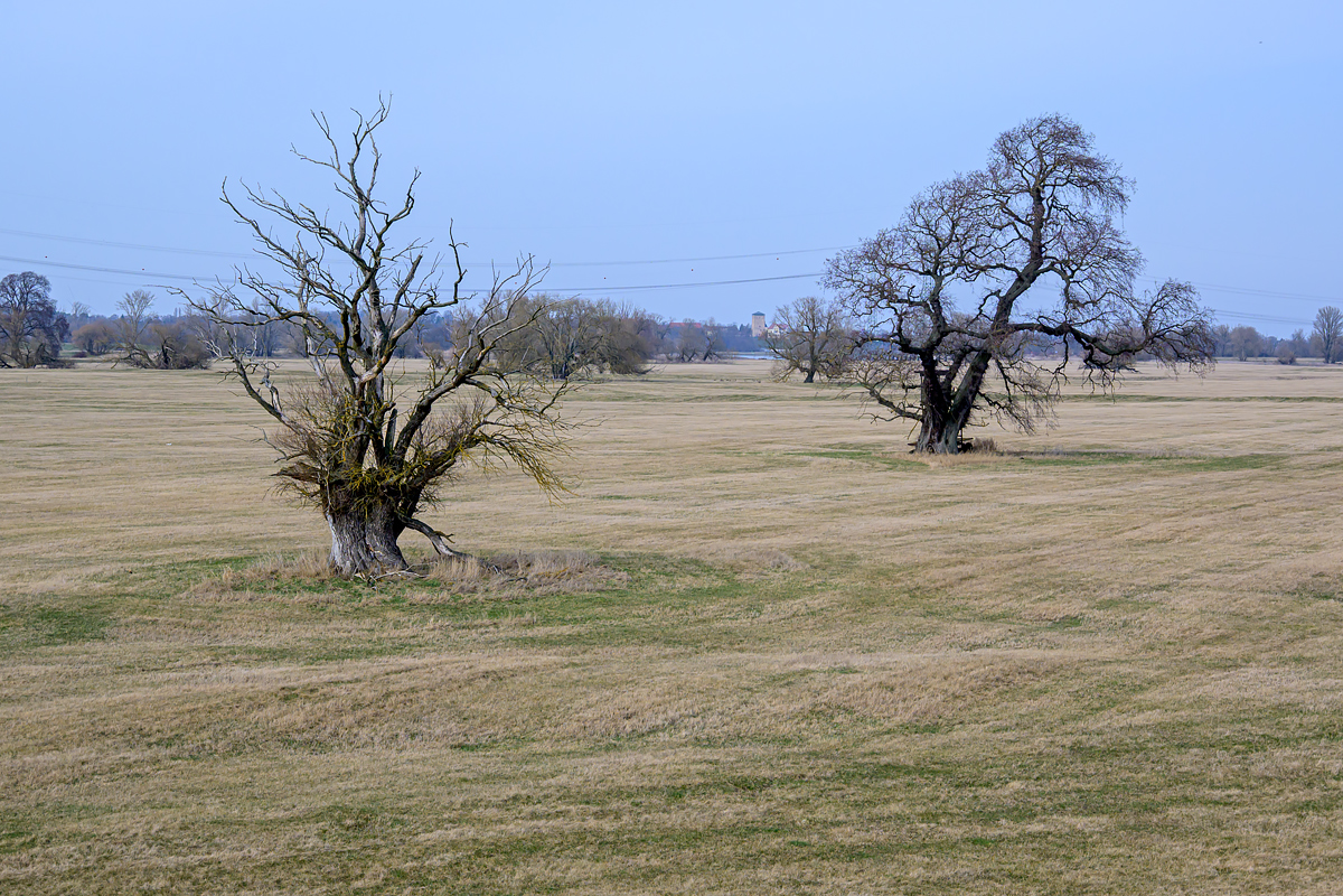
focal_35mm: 68
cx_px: 672
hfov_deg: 29.9
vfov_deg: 20.2
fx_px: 2518
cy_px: 448
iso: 400
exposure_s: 1/750
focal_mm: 45
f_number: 8
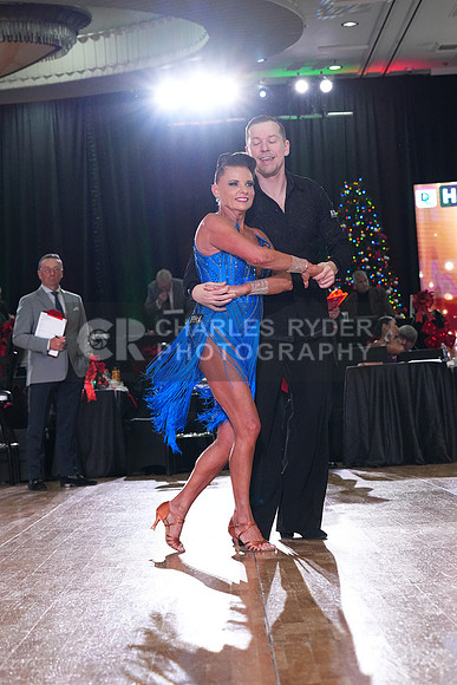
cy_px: 342
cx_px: 228
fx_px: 1656
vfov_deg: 23.4
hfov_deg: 15.7
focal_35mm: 87
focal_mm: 87
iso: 6400
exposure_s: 1/400
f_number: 6.3
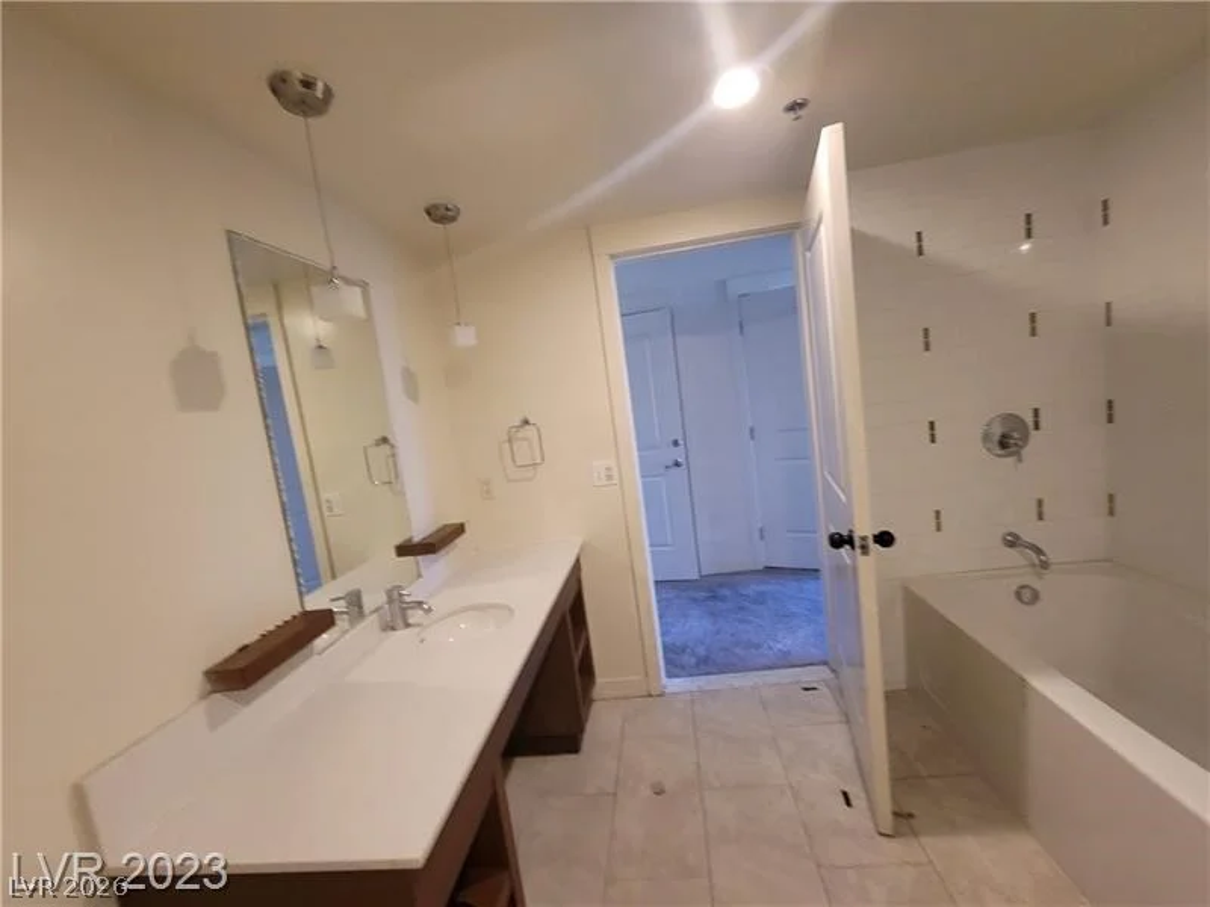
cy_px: 454
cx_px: 605
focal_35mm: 13
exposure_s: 1/30
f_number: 2.2
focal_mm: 2.2
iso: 400
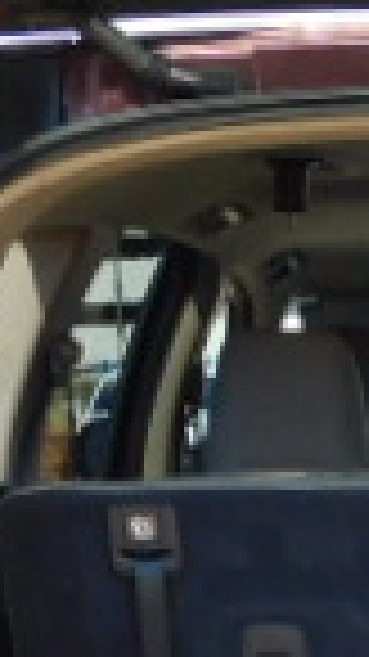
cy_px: 824
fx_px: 1916
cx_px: 585
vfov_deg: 18.3
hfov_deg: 10.5
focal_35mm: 110
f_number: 3
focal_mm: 4
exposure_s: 1/320
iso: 125
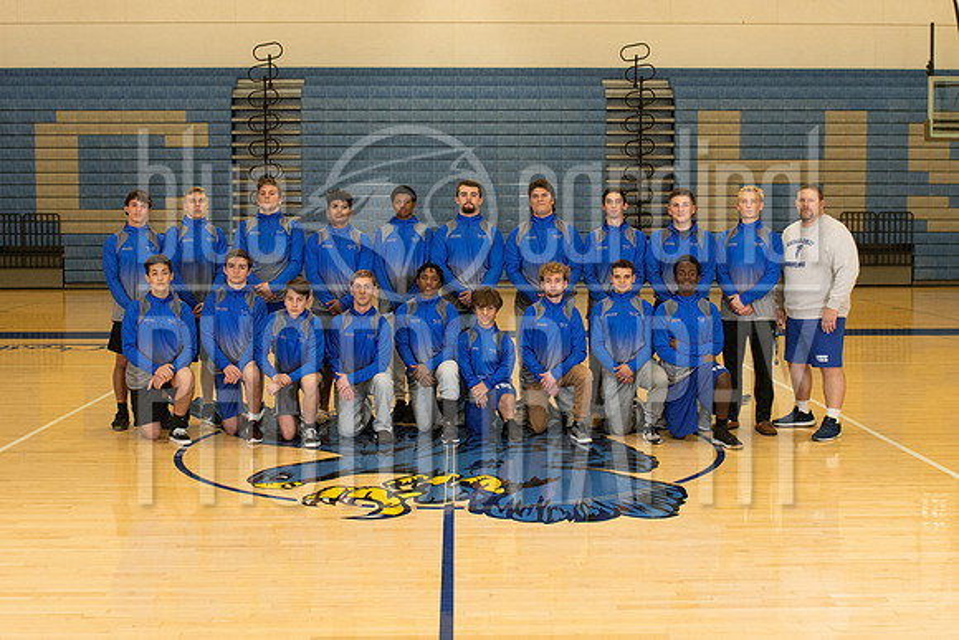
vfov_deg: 29.8
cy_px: 290
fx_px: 1200
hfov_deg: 43.6
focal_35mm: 45
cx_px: 486
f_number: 5
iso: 1000
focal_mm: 24
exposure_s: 1/200
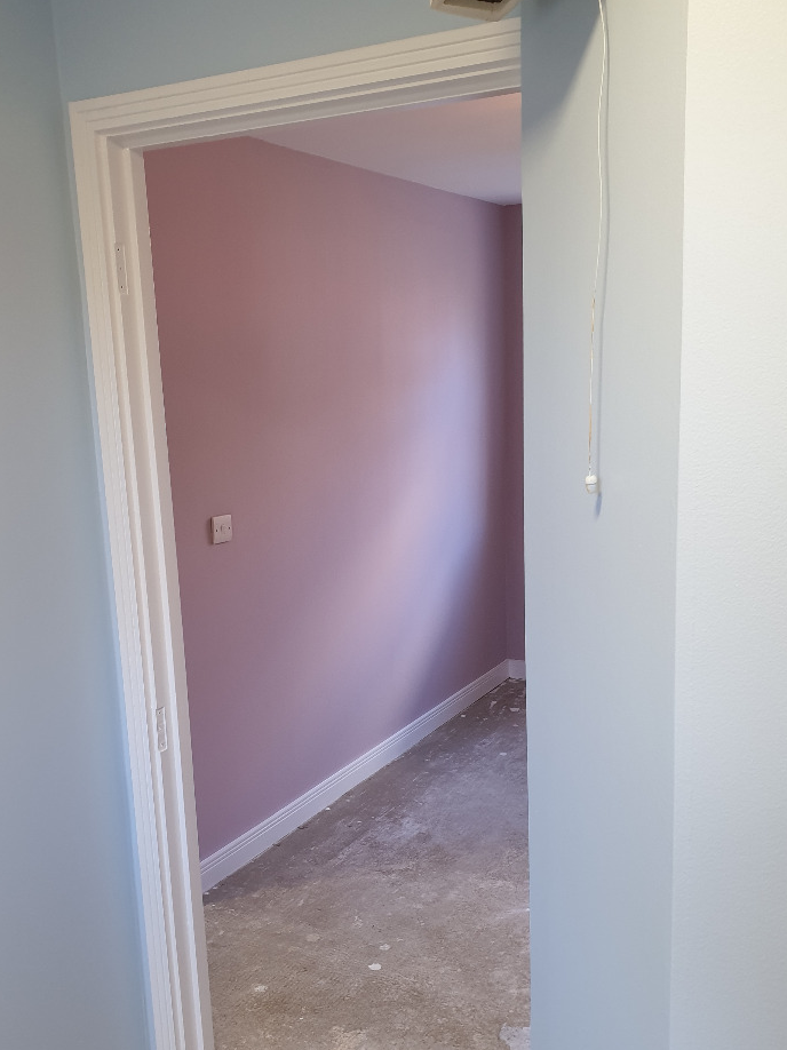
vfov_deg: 53.8
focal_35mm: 34
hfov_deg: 41.8
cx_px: 398
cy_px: 597
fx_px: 1031
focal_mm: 4.3
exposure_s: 1/50
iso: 125
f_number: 2.4
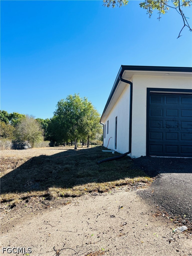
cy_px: 128
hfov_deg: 53.1
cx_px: 96
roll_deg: -2.3
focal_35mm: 26
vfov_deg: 67.3
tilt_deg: +5.2
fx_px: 192
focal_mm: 5.7
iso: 50
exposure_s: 1/2695
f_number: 1.5
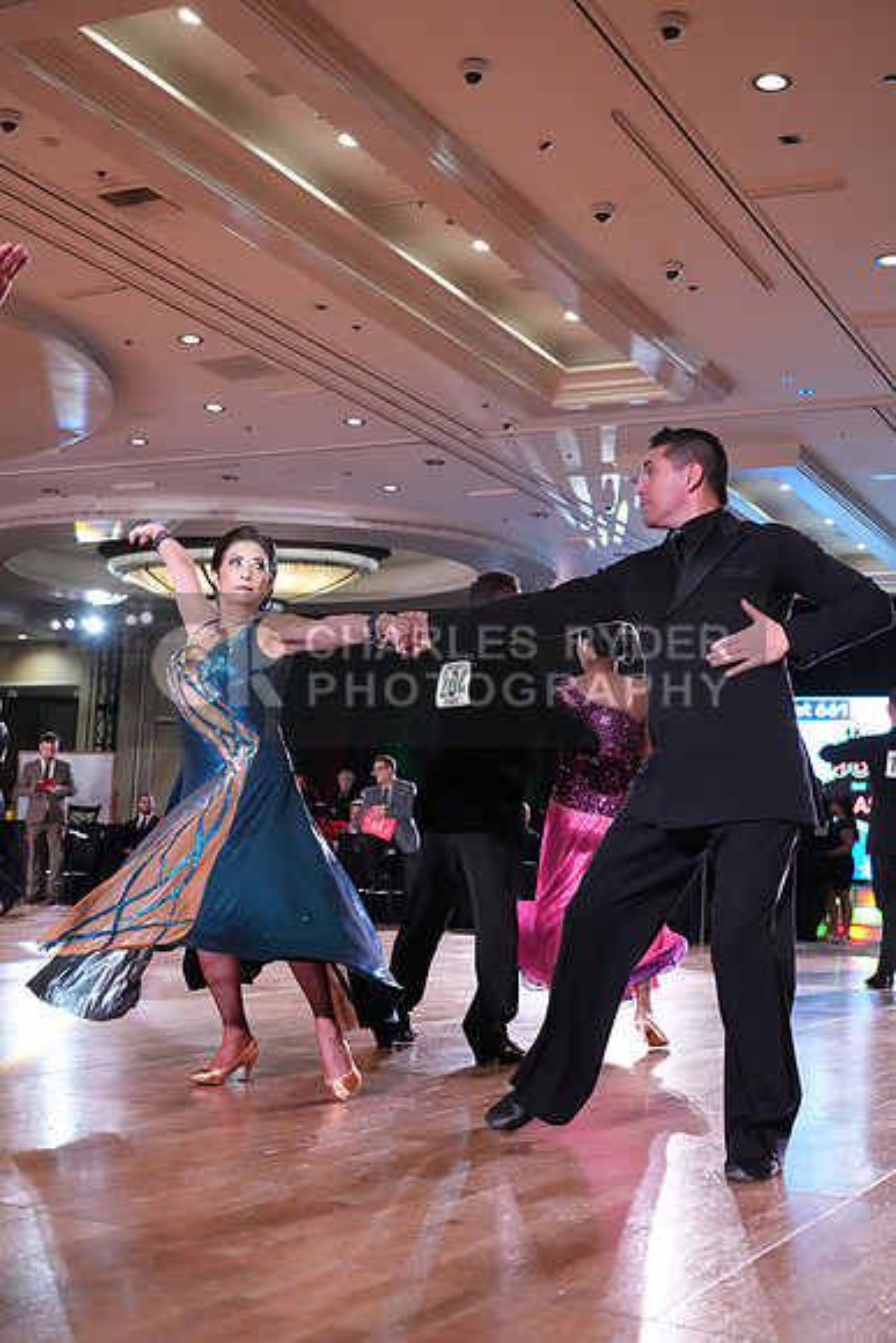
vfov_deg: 46.4
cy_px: 672
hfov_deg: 31.9
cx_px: 448
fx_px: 1567
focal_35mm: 42
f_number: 5
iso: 5000
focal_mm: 42
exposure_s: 1/320
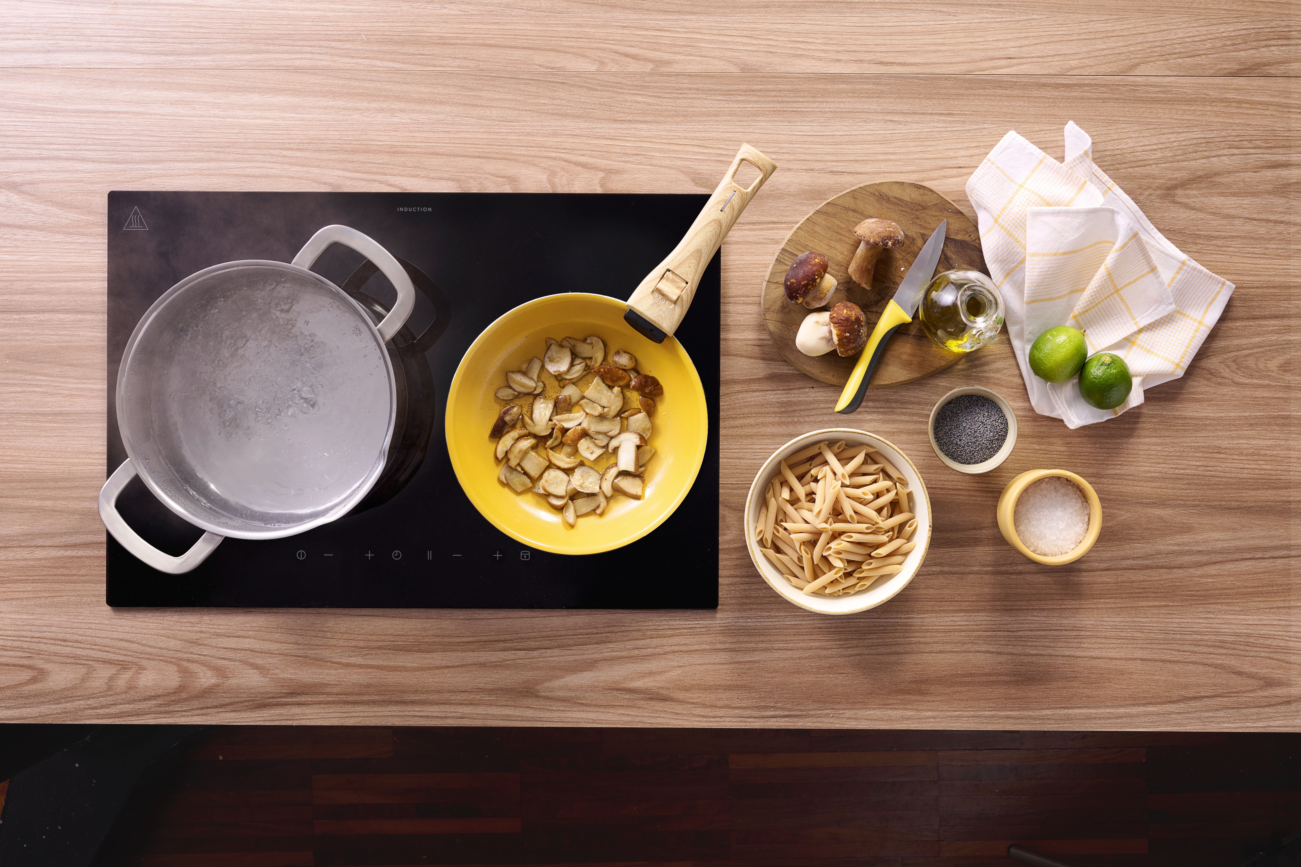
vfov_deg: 27.0
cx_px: 650
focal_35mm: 50
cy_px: 434
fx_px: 1807
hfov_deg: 39.6
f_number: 18
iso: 100
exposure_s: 1/125
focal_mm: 50
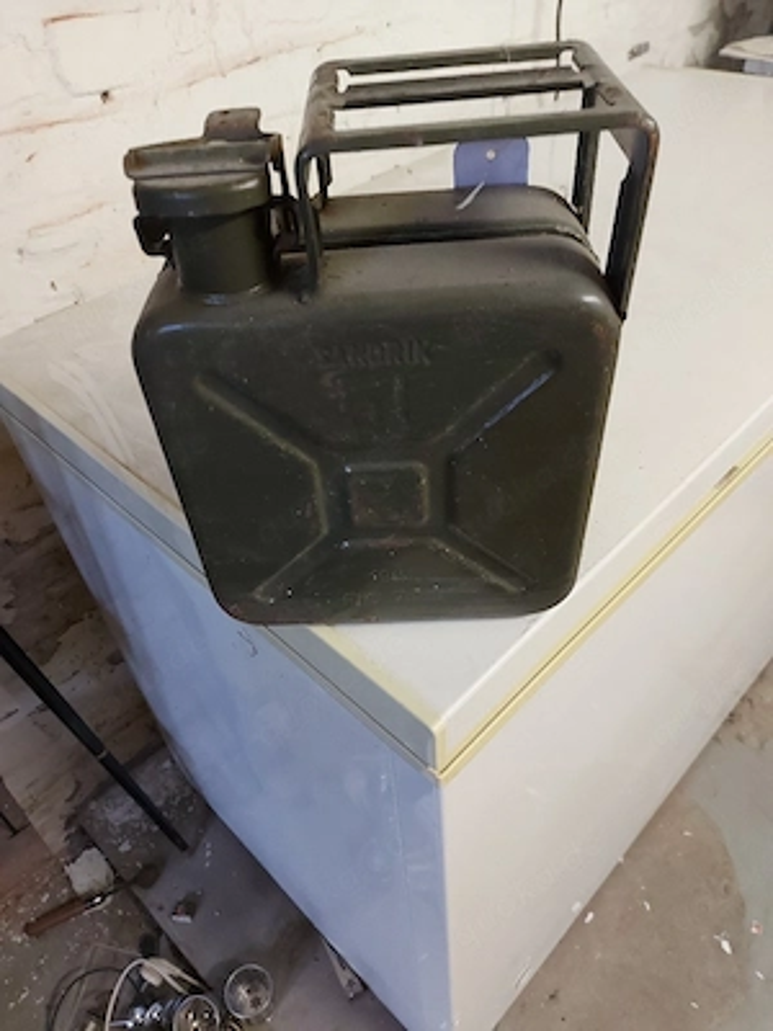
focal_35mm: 24
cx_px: 386
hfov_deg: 56.8
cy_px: 516
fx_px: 715
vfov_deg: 71.6
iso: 500
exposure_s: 1/25
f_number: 1.8
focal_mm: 5.23
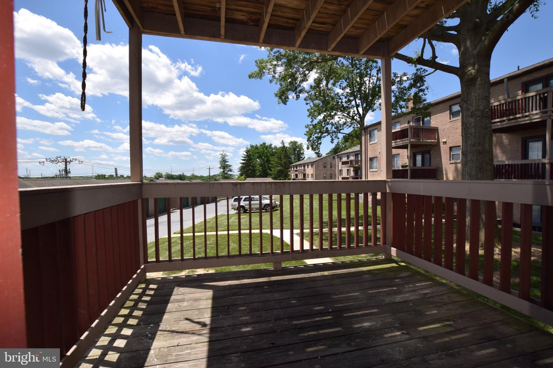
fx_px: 230
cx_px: 276
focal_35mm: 15
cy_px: 184
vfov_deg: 77.3
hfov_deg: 100.4
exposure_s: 1/200
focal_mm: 10
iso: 100
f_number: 9
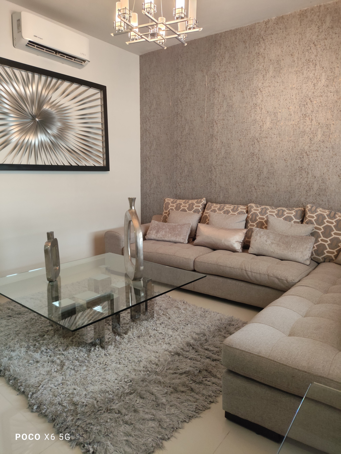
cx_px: 170
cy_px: 227
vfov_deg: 69.4
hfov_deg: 54.9
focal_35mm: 25
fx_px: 328
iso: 320
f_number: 1.79
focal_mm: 4.71
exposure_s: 1/30
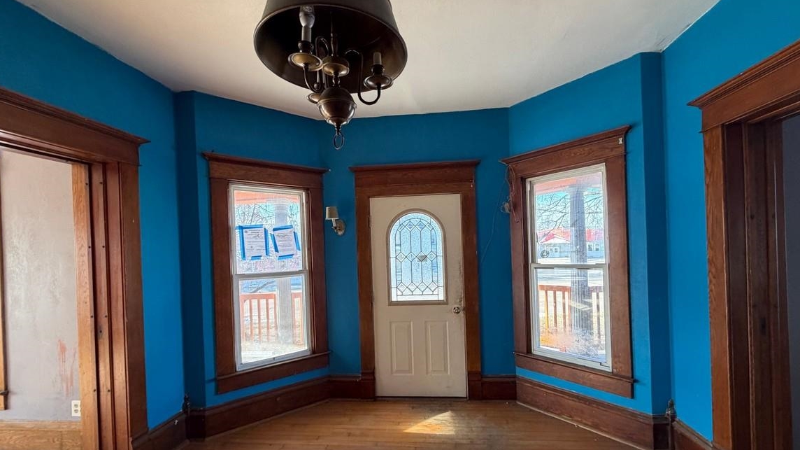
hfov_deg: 99.3
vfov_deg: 66.8
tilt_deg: -0.8
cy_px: 253
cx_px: 414
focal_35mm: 16
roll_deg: +1.6
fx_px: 339
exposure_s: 1/121
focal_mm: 2.22
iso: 250
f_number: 2.2
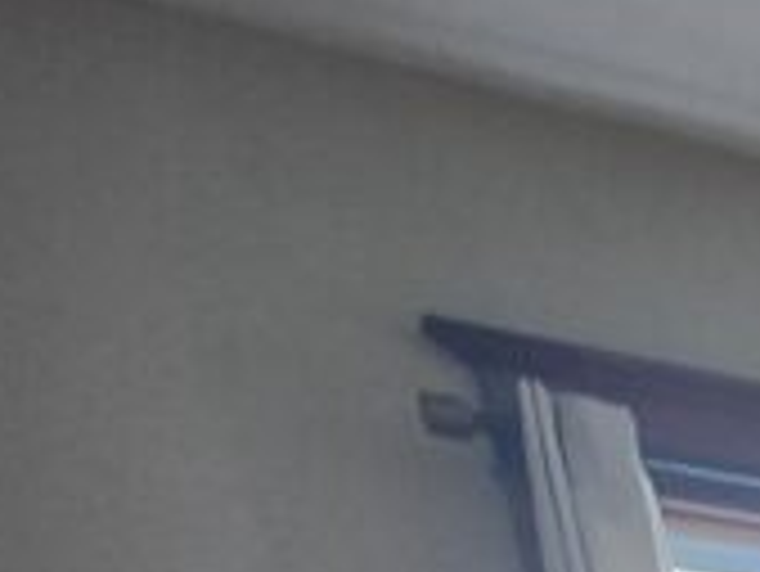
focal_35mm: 82
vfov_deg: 11.4
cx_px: 2296
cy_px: 1684
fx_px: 1802
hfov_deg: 11.4
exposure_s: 1/60
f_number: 2.2
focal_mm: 2.2
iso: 80
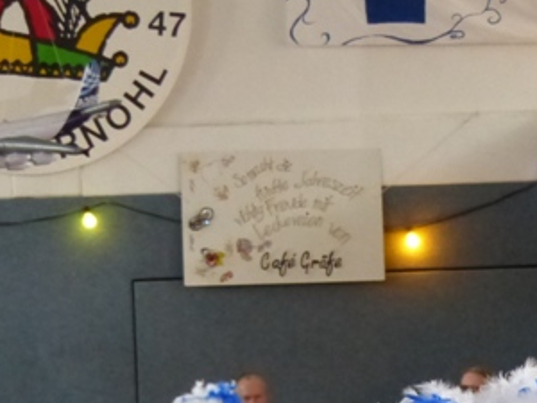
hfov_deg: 7.1
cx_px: 449
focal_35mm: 277
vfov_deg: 5.3
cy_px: 500
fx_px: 4297
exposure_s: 1/50
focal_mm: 18.7
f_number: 2.8
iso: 800
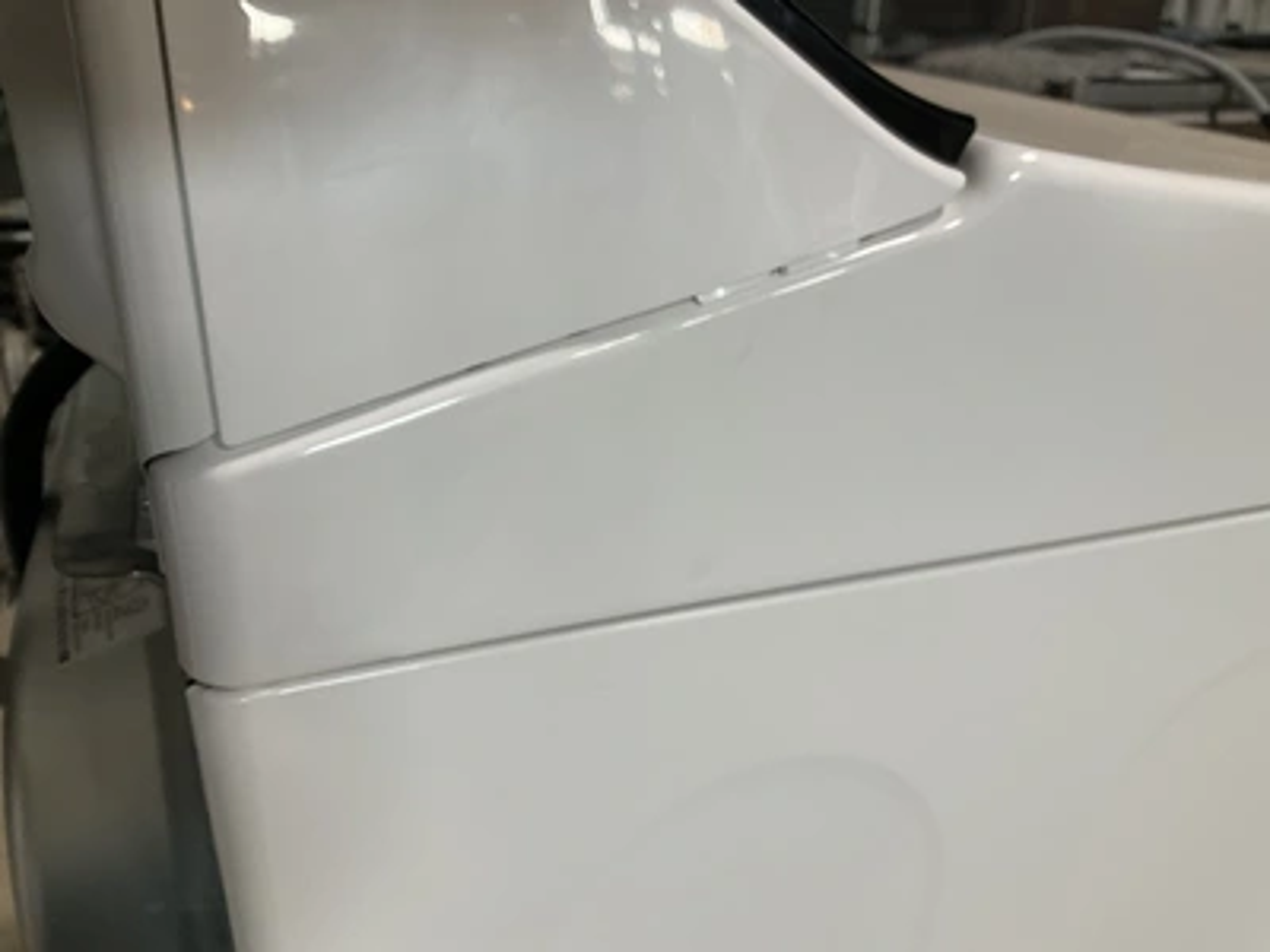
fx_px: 1064
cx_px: 635
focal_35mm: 29
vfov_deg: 48.2
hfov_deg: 61.7
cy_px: 476
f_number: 1.8
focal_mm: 3
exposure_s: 1/60
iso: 50
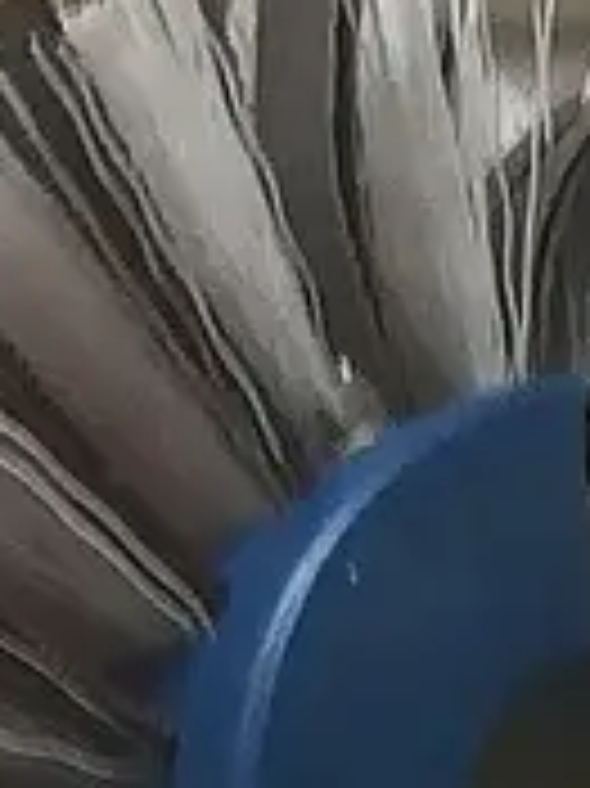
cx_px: -725
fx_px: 7327
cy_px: 1400
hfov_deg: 4.5
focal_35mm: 322
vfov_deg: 6.0
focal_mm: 3.83
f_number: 2.2
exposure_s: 1/33.3
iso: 100
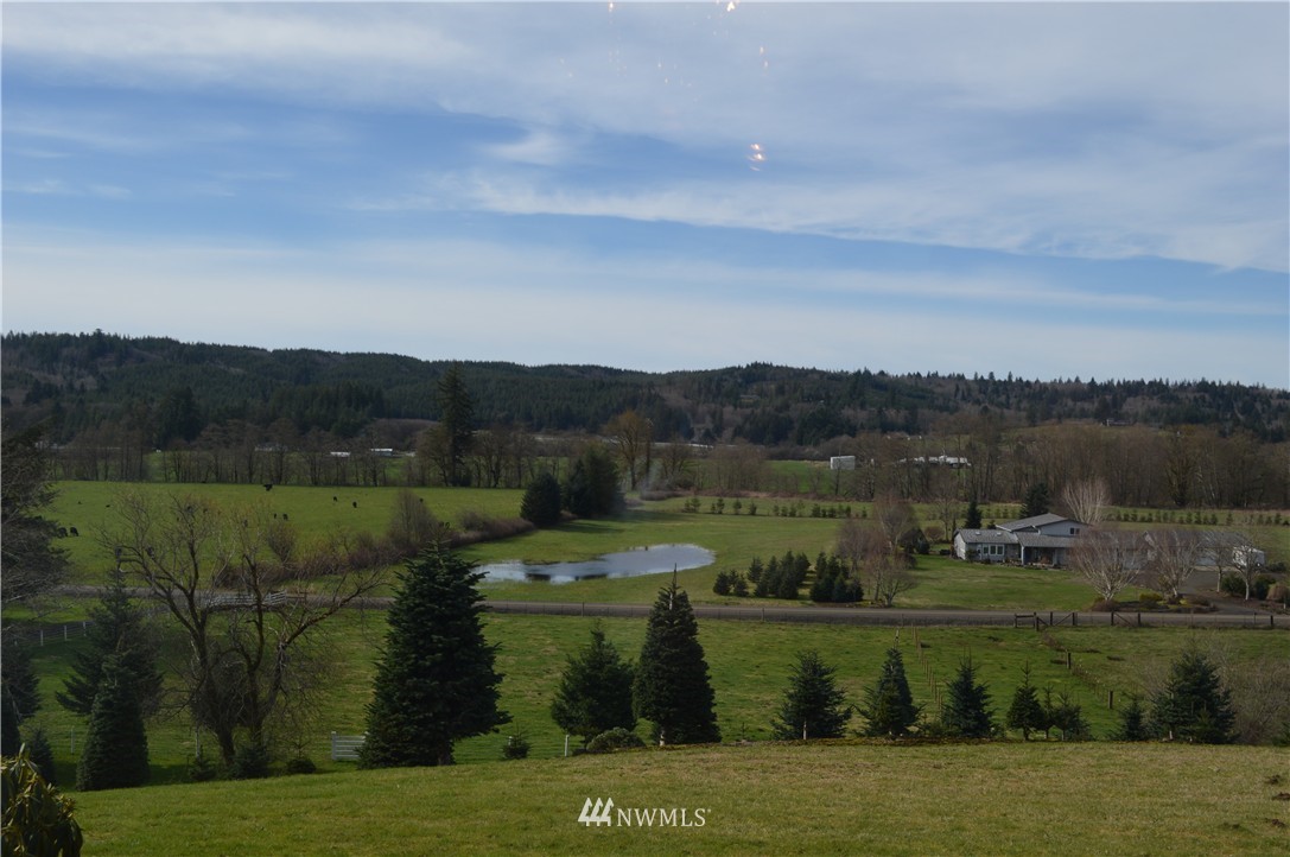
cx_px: 645
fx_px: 1288
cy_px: 428
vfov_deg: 36.8
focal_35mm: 36
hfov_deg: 53.2
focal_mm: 24
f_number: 7.1
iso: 100
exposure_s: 1/200
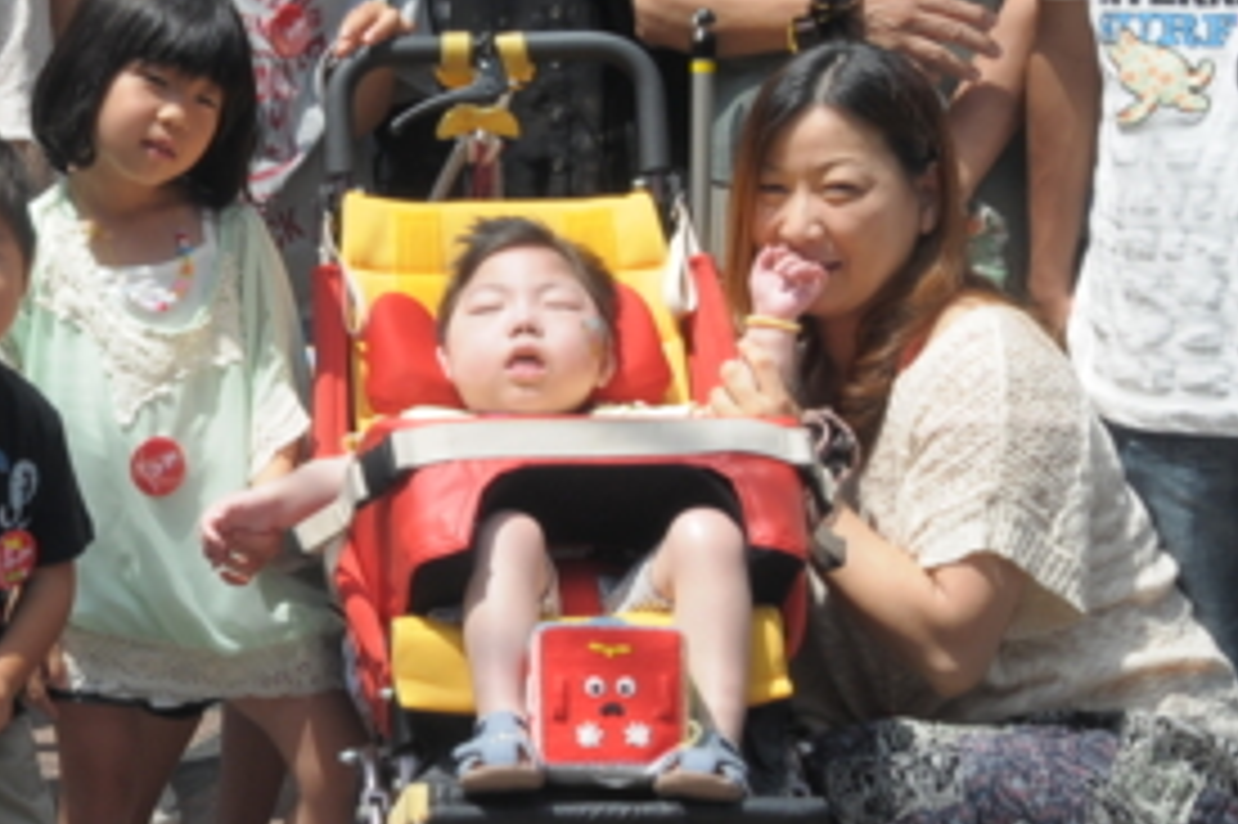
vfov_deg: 11.2
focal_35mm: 122
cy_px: 196
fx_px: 4193
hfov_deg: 16.4
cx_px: -5
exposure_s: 1/100
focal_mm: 28
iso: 200
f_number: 13
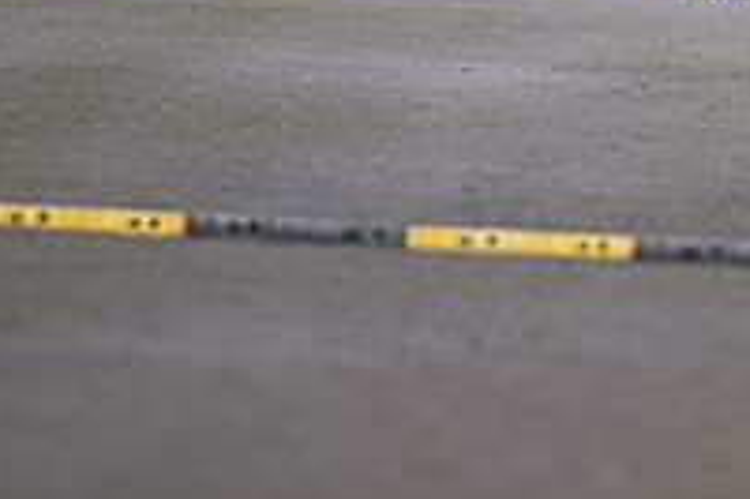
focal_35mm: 1305
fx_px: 27164
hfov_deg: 1.6
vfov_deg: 1.1
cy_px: -169
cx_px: 829
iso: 280
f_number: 2.8
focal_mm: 300
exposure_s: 1/1600
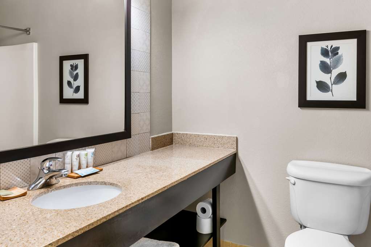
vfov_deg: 49.6
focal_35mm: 26
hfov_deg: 69.4
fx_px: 268
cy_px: 124
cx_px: 186
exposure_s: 1.3
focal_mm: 26
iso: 400
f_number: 8
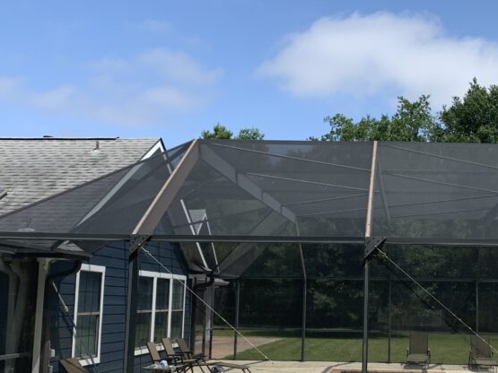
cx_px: 372
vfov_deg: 30.1
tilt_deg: +3.8
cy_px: 245
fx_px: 690
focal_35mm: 48
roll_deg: -0.9
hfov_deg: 38.7
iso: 25
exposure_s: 1/2545
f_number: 1.8
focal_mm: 4.25
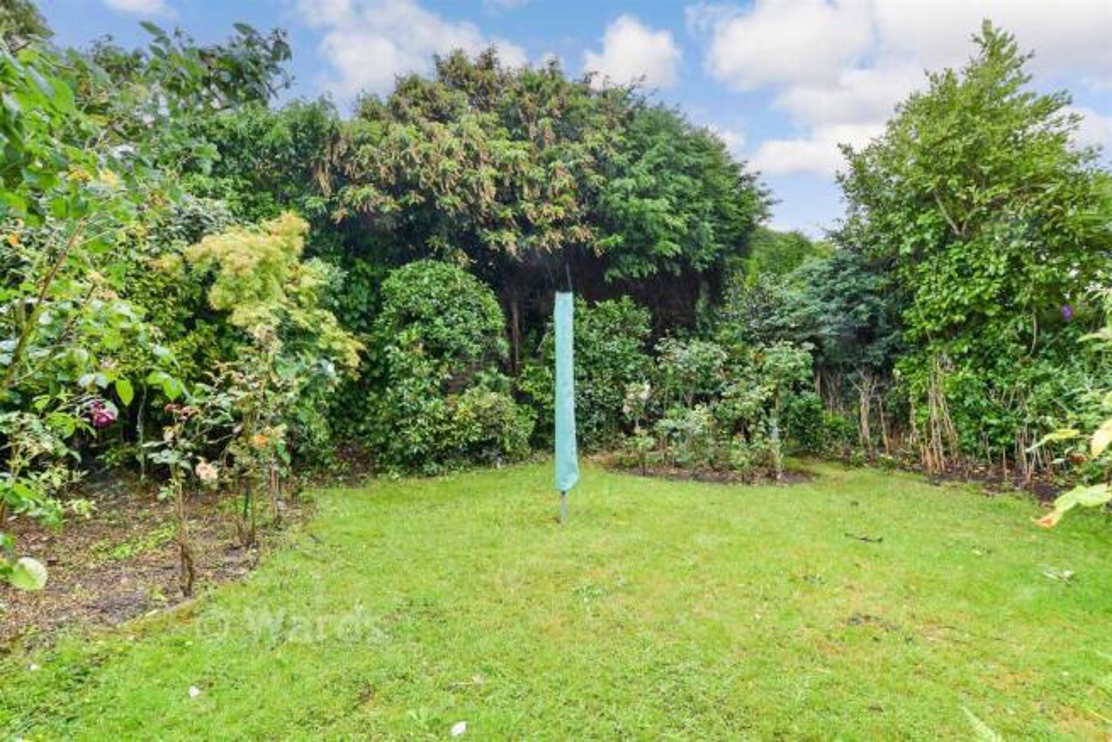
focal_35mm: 15
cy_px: 371
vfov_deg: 77.4
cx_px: 556
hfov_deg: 100.4
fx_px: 463
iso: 320
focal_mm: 10
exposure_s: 1/100
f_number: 8
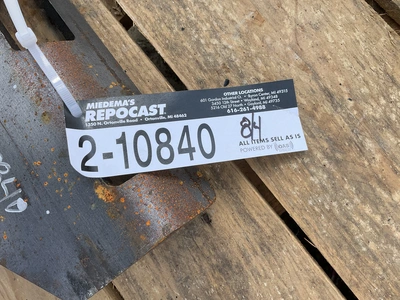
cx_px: 200
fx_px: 335
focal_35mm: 29
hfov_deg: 61.7
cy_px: 150
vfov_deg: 48.2
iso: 25
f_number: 1.8
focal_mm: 3
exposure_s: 1/1035
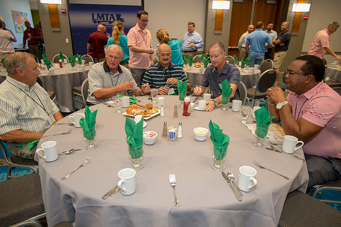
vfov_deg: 53.1
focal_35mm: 24
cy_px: 114
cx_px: 170
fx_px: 227
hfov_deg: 73.8
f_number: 2.8
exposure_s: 1/160
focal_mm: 24
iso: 1600
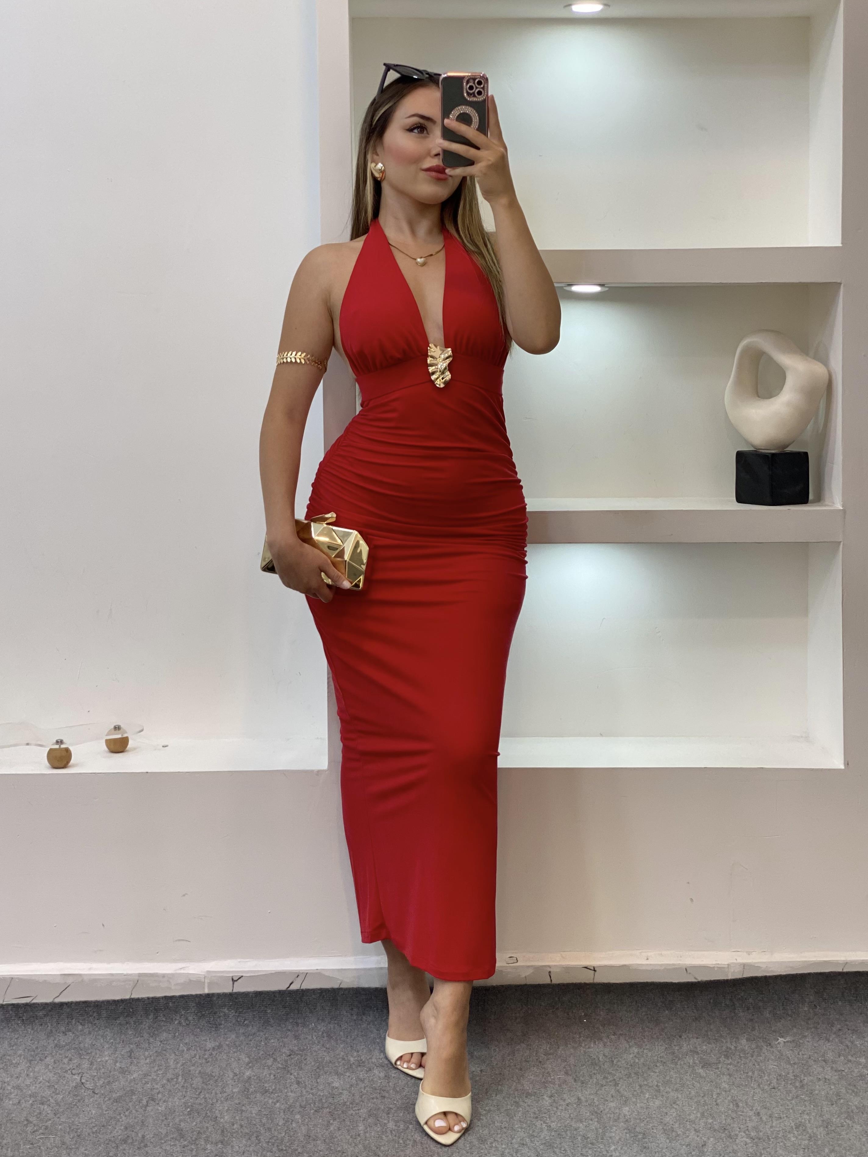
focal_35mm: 54
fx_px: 1805
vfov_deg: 35.5
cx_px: 441
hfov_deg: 27.0
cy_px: 595
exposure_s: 1/100
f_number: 2
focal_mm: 6
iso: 80
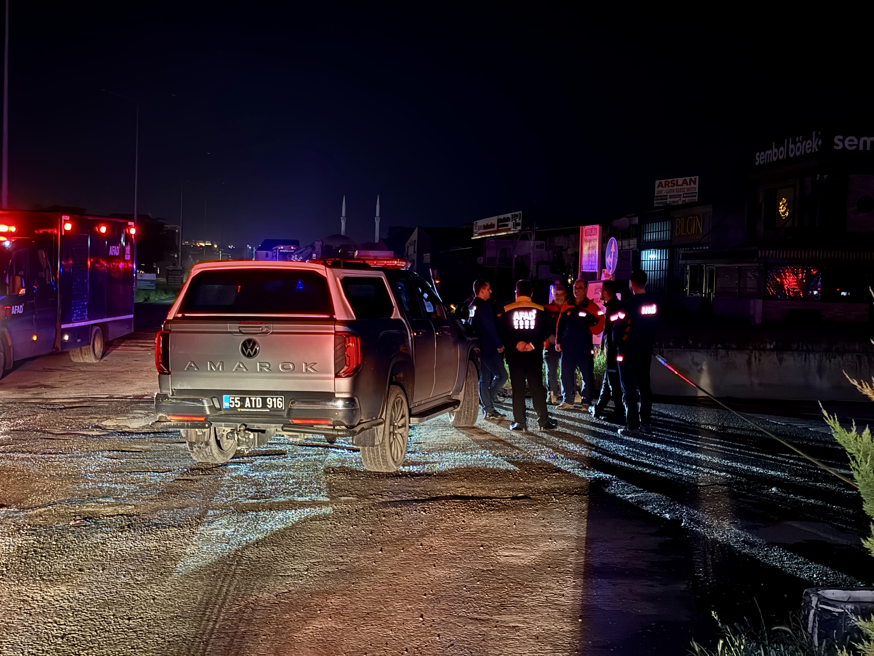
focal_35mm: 48
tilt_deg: -2.4
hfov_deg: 39.7
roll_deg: -1.4
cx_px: 437
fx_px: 1212
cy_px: 328
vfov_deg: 30.3
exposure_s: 1/15
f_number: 1.78
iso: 2000
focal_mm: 6.76
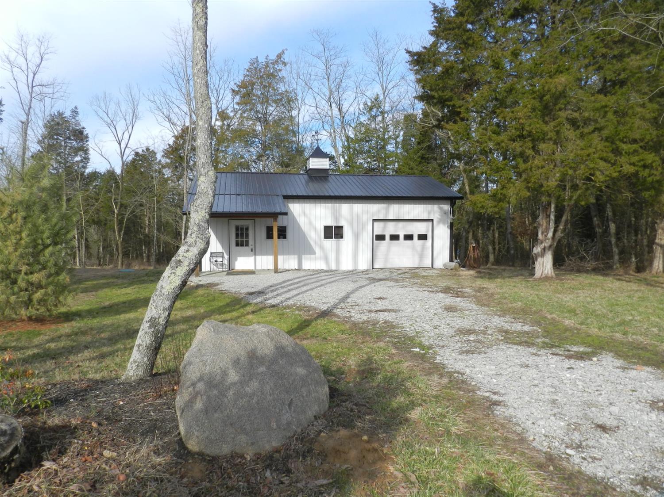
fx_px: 479
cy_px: 248
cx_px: 332
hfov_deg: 69.4
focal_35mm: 25
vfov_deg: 54.9
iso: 160
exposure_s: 1/1000
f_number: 3.5
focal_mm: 4.5
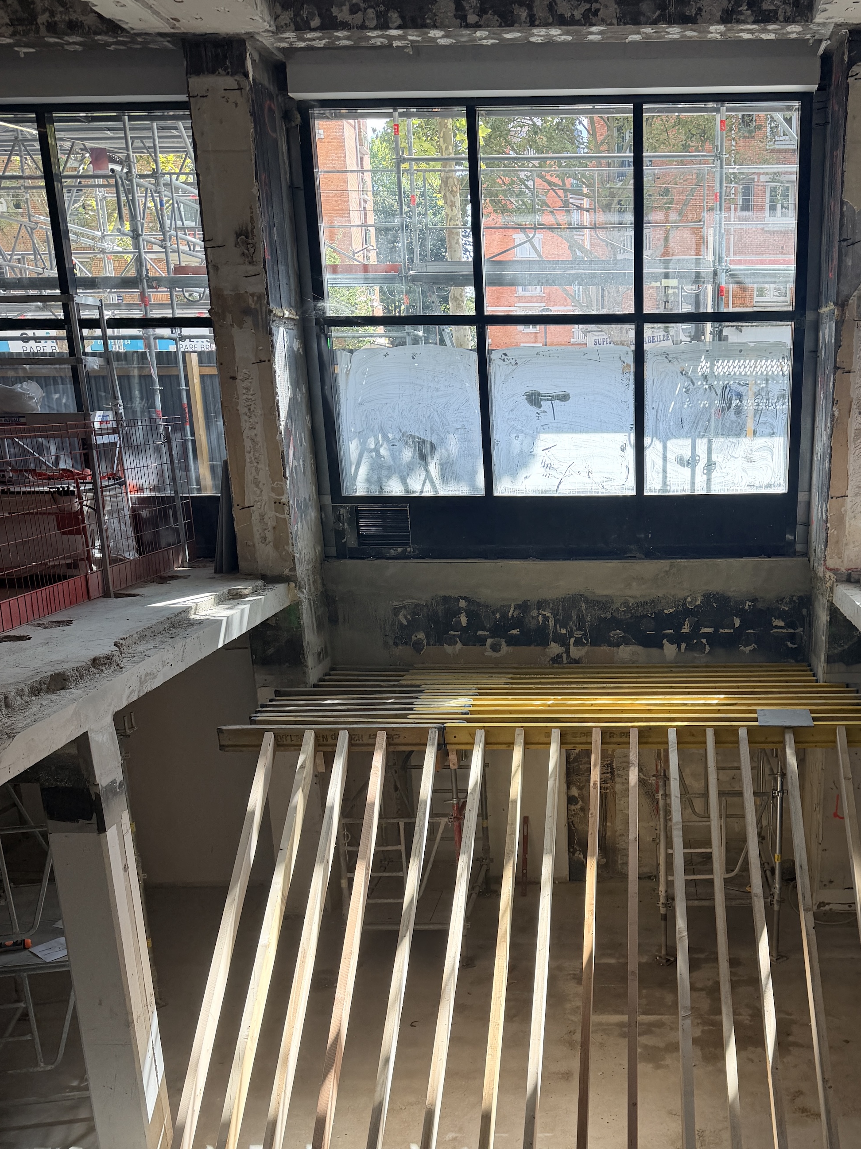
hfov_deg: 39.8
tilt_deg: -17.4
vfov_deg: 51.8
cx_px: 623
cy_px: 753
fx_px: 1161
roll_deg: +0.9
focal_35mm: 35
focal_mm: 6.76
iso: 80
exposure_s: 1/332
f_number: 1.78
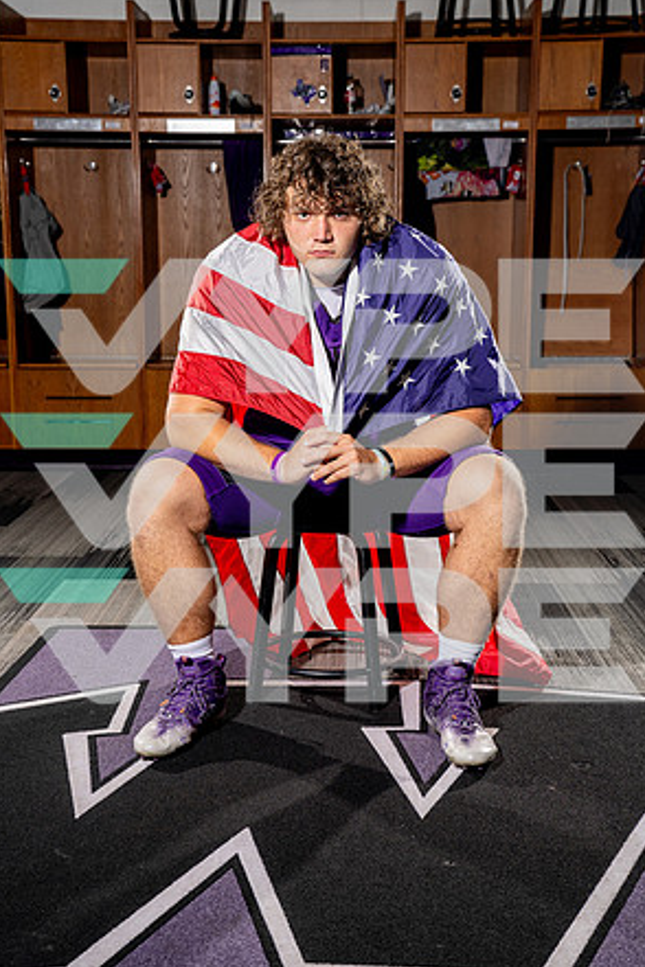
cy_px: 482
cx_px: 325
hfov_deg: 26.5
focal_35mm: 51
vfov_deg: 38.9
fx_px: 1371
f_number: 5.6
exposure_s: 1/250
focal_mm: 50
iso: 100
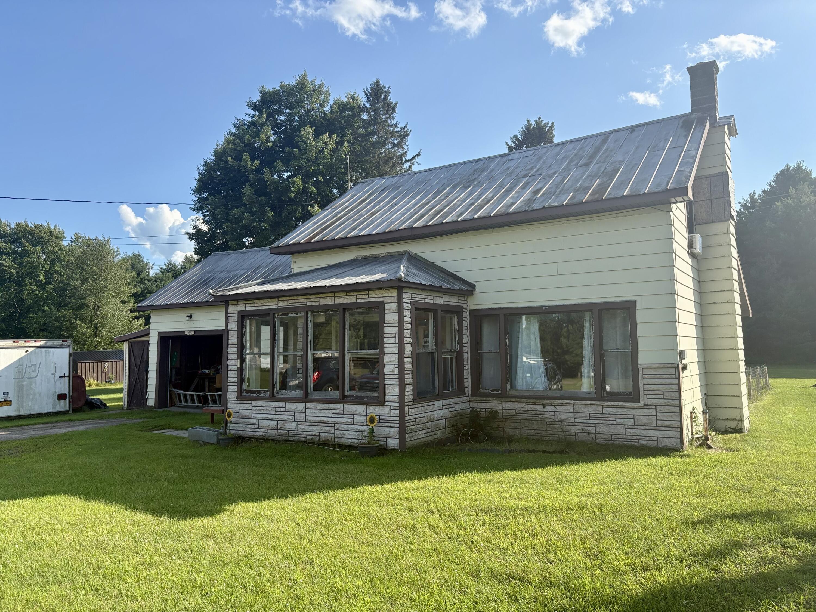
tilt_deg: +4.9
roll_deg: +1.1
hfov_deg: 67.3
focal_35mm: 26
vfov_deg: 53.1
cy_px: 306
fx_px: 613
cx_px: 408
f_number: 1.6
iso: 50
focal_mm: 5.96
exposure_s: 1/2865
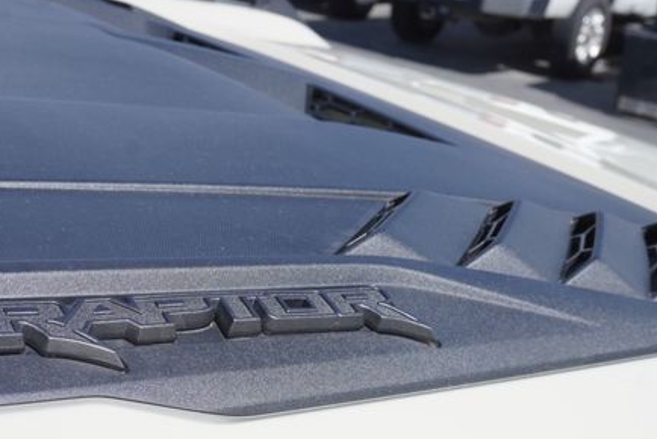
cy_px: 315
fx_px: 1132
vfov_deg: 21.8
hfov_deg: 32.3
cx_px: 292
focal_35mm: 62
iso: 100
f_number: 10
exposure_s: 1/125
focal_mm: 28
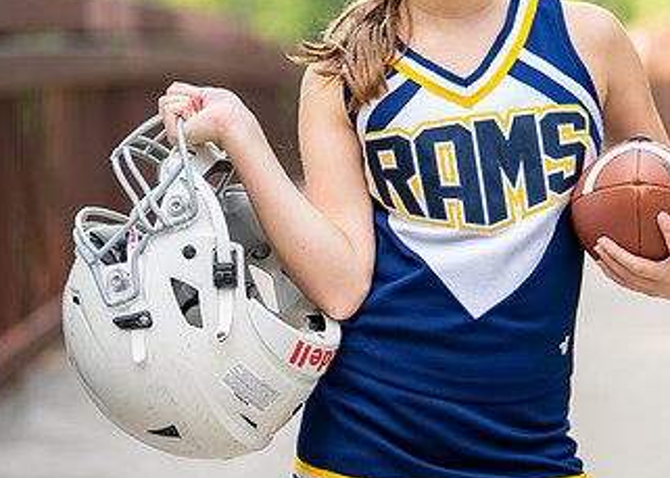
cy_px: 132
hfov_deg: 16.1
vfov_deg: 11.5
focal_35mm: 124
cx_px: 453
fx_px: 2359
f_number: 1.2
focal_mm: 50
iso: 100
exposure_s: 1/640
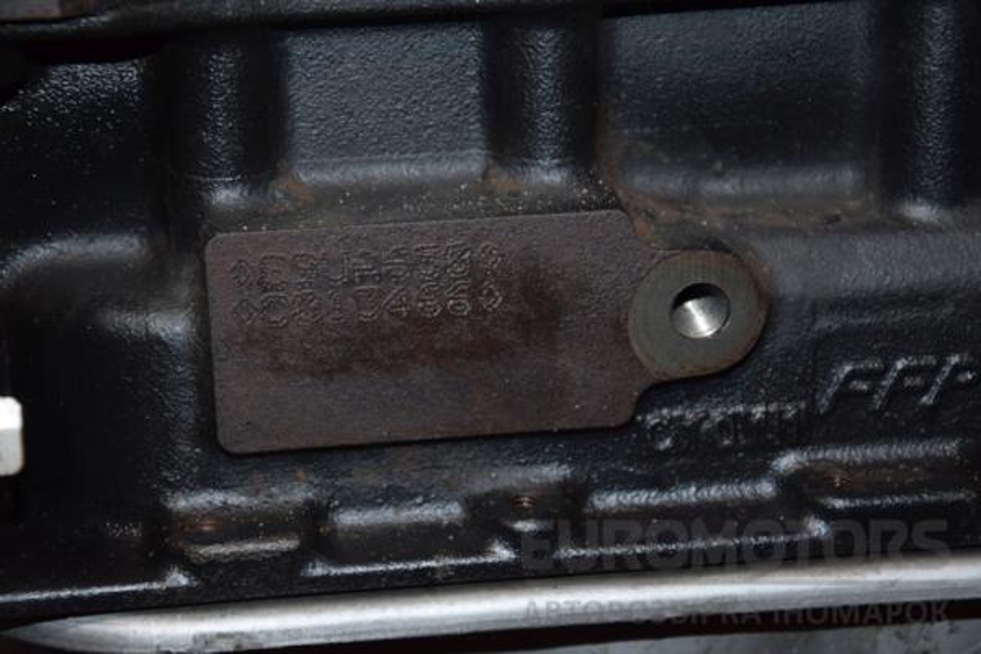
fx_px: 3270
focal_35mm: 120
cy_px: 327
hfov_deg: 17.1
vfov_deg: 11.4
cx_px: 490
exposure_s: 1/60
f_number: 5.3
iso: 800
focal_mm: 80
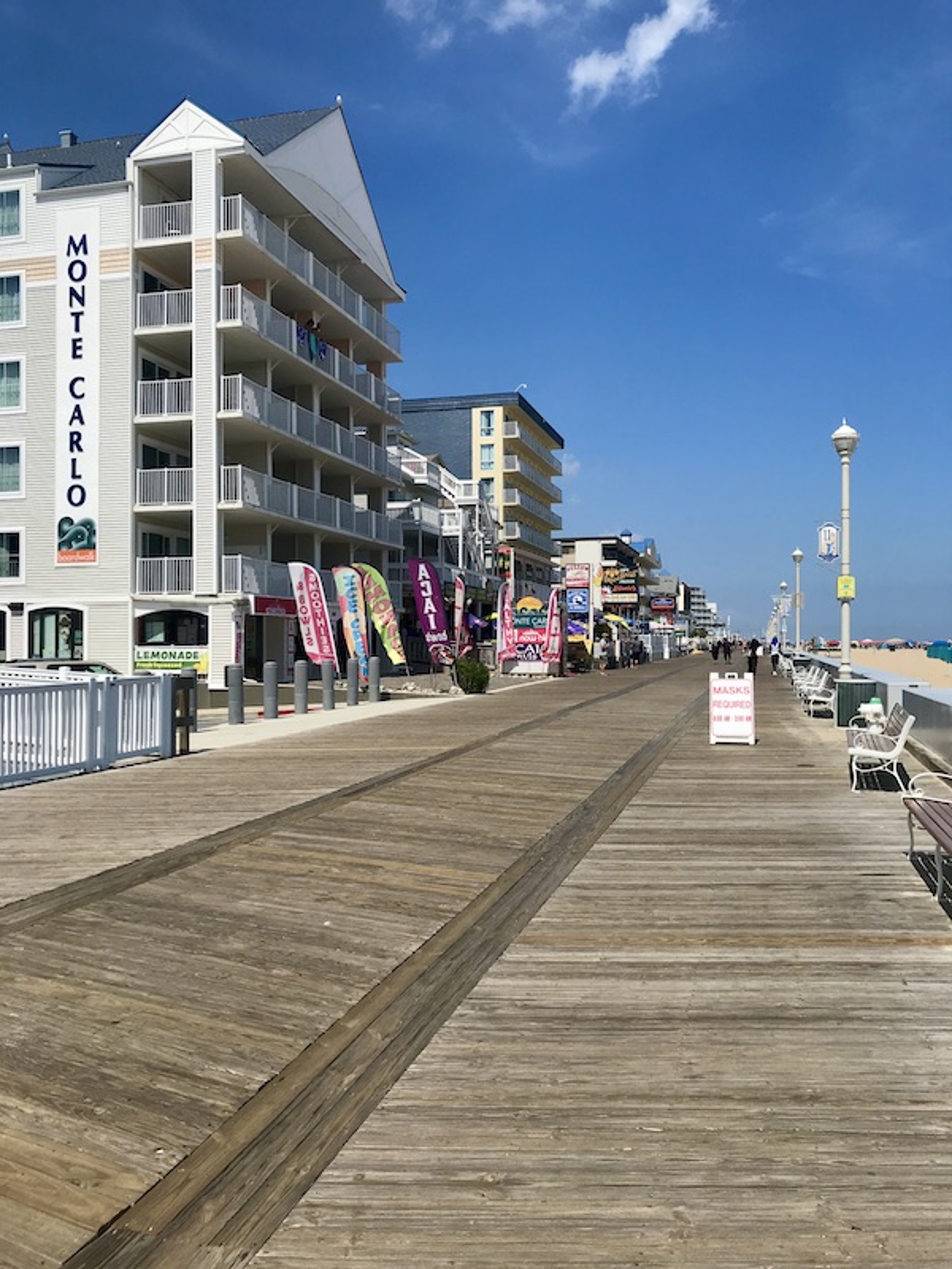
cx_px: 476
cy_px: 634
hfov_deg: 49.7
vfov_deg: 63.4
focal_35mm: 28
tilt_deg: +1.1
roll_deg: +0.1
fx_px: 1027
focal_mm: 3.99
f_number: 1.8
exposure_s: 1/4367
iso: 20
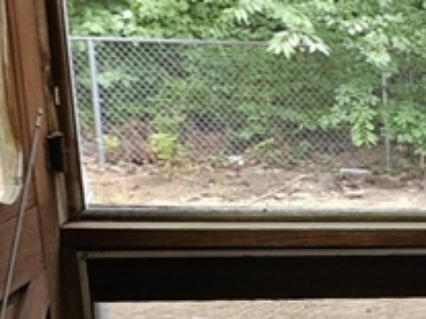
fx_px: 1402
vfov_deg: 12.8
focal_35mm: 114
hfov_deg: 13.3
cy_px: 315
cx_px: 986
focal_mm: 5.4
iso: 50
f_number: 1.8
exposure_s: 1/120
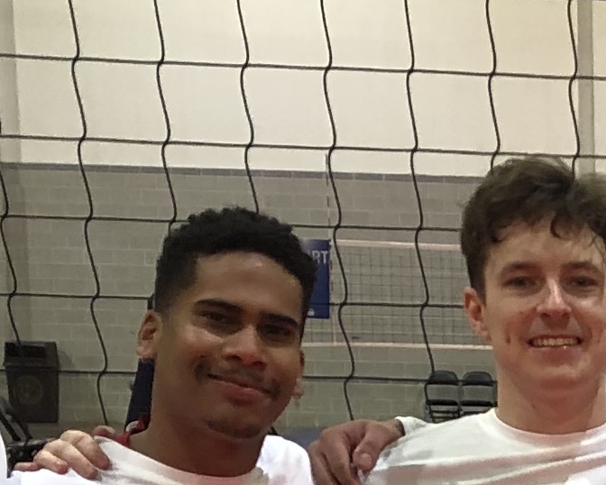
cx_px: 1150
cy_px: 985
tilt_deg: -12.2
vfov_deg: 8.9
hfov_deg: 10.9
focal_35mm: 164
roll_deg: -0.3
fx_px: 2942
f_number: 1.8
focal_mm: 3.99
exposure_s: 1/24
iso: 40
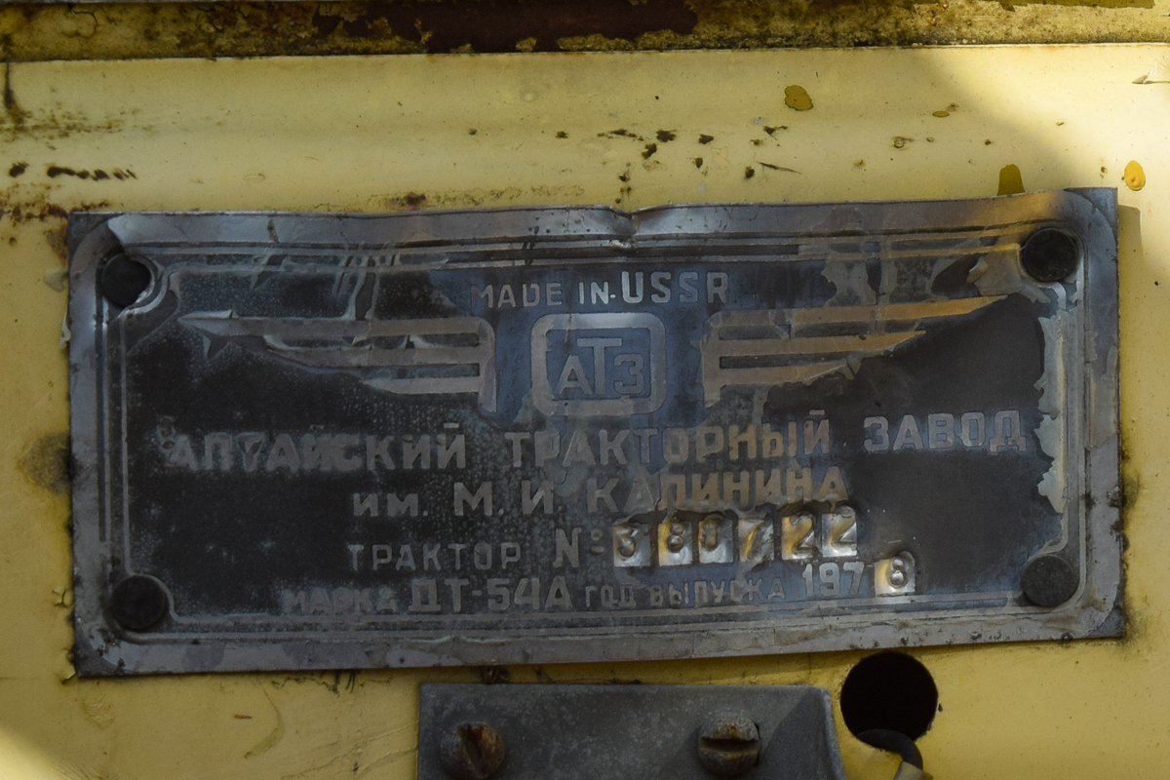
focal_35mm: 82
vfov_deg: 16.6
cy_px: 390
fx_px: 2681
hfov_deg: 24.6
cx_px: 585
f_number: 5.6
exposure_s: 1/640
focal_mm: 55
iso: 100
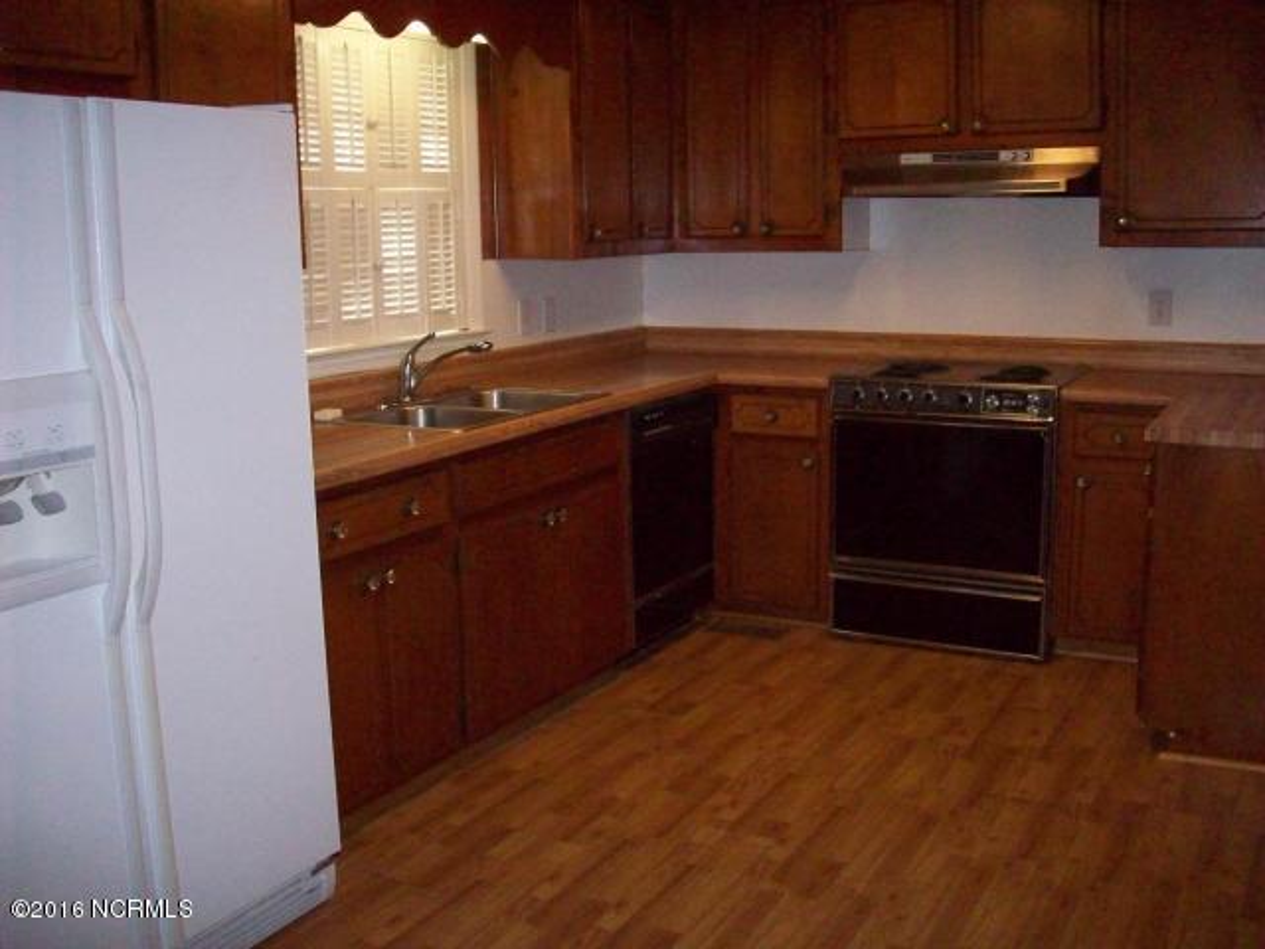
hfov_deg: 50.1
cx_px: 632
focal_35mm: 37
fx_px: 1352
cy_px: 474
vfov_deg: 38.7
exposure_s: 1/128
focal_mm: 6.2
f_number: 2.8
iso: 400
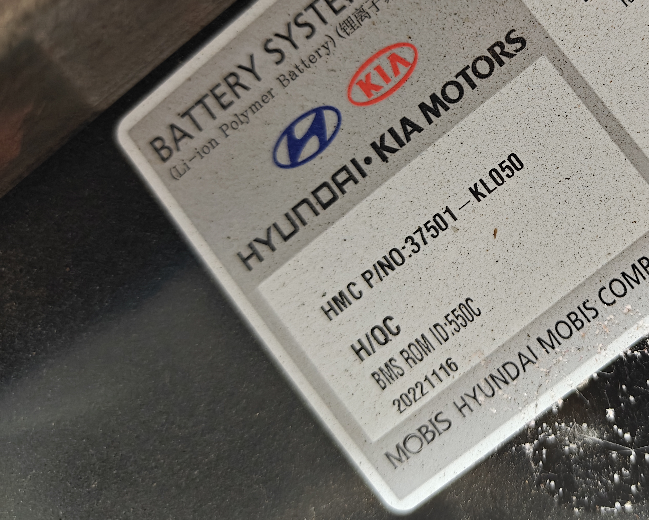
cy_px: 129
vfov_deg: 38.1
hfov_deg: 45.3
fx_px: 730
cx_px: 526
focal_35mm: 38
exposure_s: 1/50
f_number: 1.8
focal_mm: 5.59
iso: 800
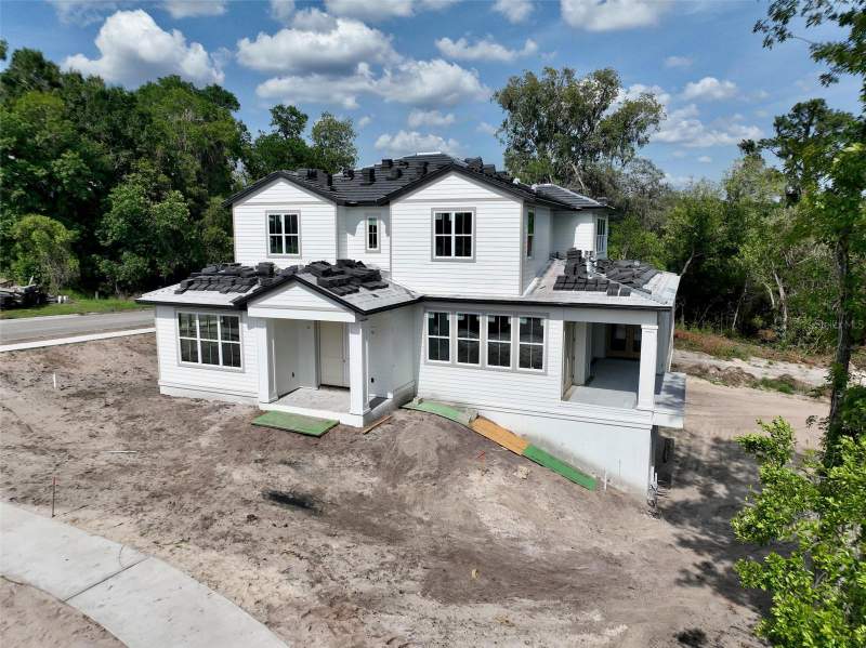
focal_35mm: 24
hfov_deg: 71.6
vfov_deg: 56.8
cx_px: 433
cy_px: 324
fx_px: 600
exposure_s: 1/3200
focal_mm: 12.29
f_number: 2.8
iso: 100
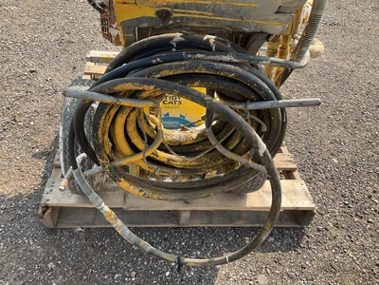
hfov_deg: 61.7
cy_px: 142
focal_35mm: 29
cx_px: 190
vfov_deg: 48.2
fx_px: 318
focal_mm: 3
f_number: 1.8
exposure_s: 1/486
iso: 25
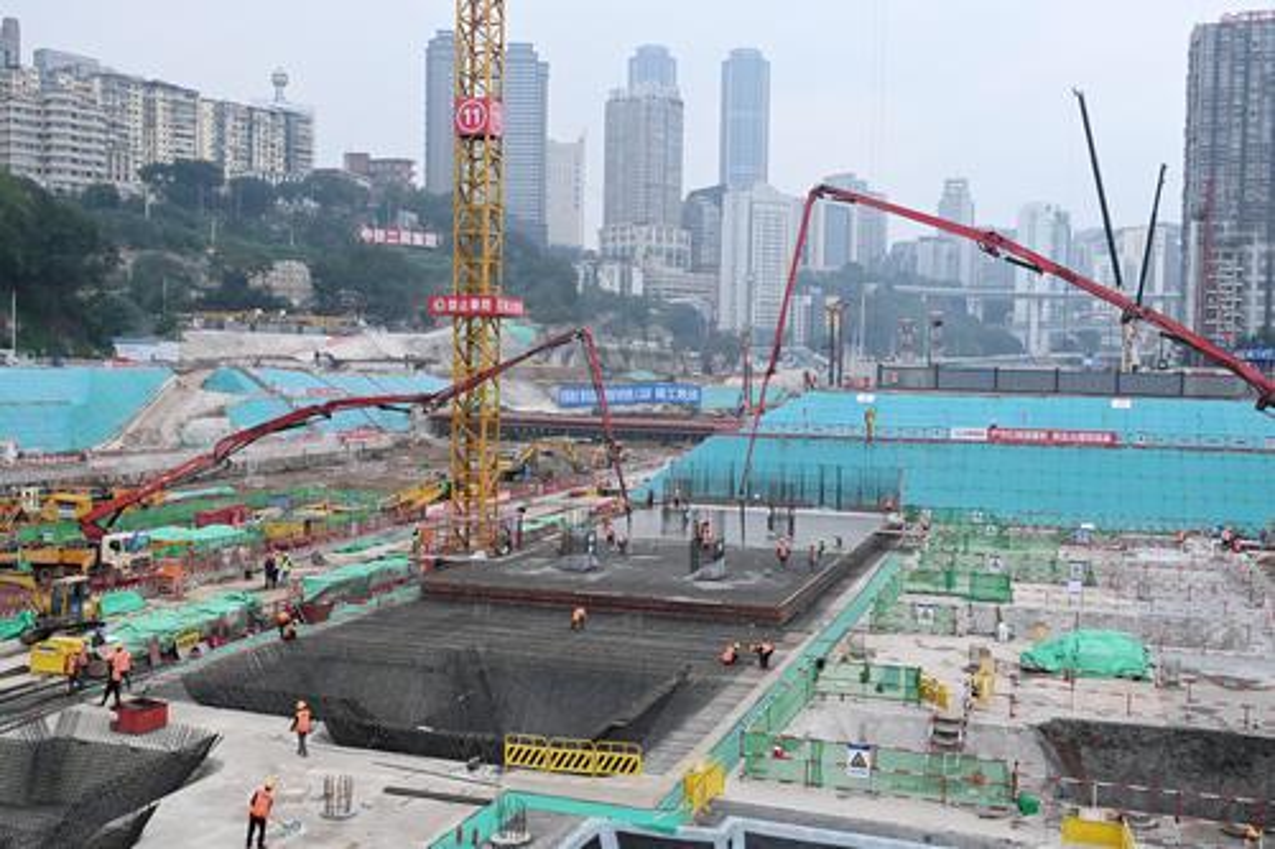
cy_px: 424
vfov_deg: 36.8
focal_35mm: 36
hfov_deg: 53.1
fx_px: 1275
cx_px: 638
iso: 2000
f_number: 11
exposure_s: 1/500
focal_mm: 24
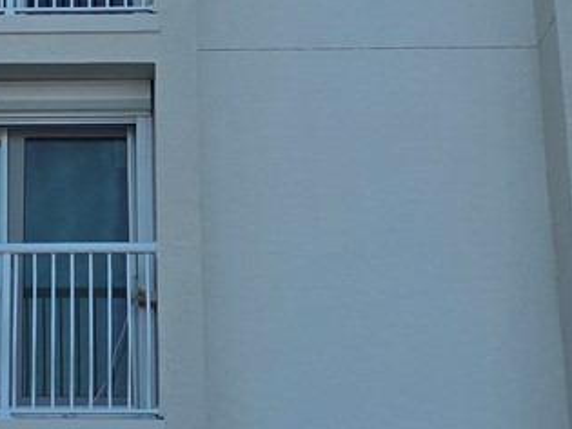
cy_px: 95
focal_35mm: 117
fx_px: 1933
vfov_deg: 12.6
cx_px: 7
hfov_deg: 16.5
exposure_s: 1/7061
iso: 80
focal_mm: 6.3
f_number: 1.7
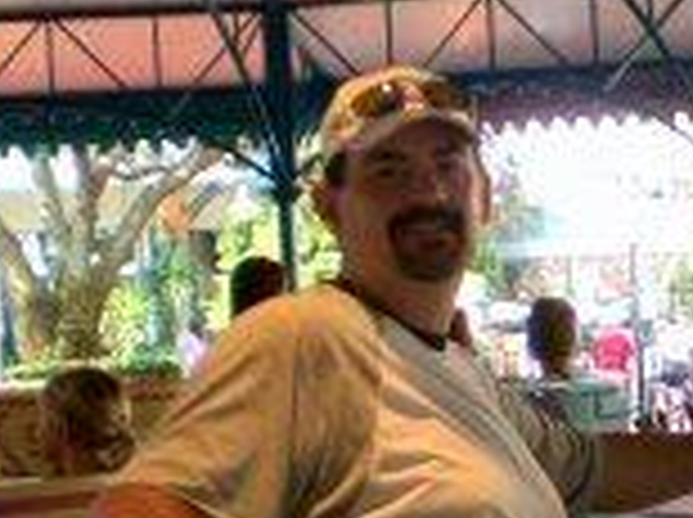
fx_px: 1979
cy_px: 437
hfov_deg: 18.8
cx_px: 832
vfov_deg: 14.8
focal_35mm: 99
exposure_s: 1/100
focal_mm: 6.3
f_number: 3.1
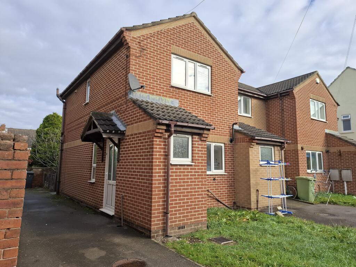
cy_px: 134
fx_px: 237
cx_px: 178
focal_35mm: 23
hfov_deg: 73.9
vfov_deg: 58.9
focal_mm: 5.54
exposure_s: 1/1300
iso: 50
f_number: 1.8
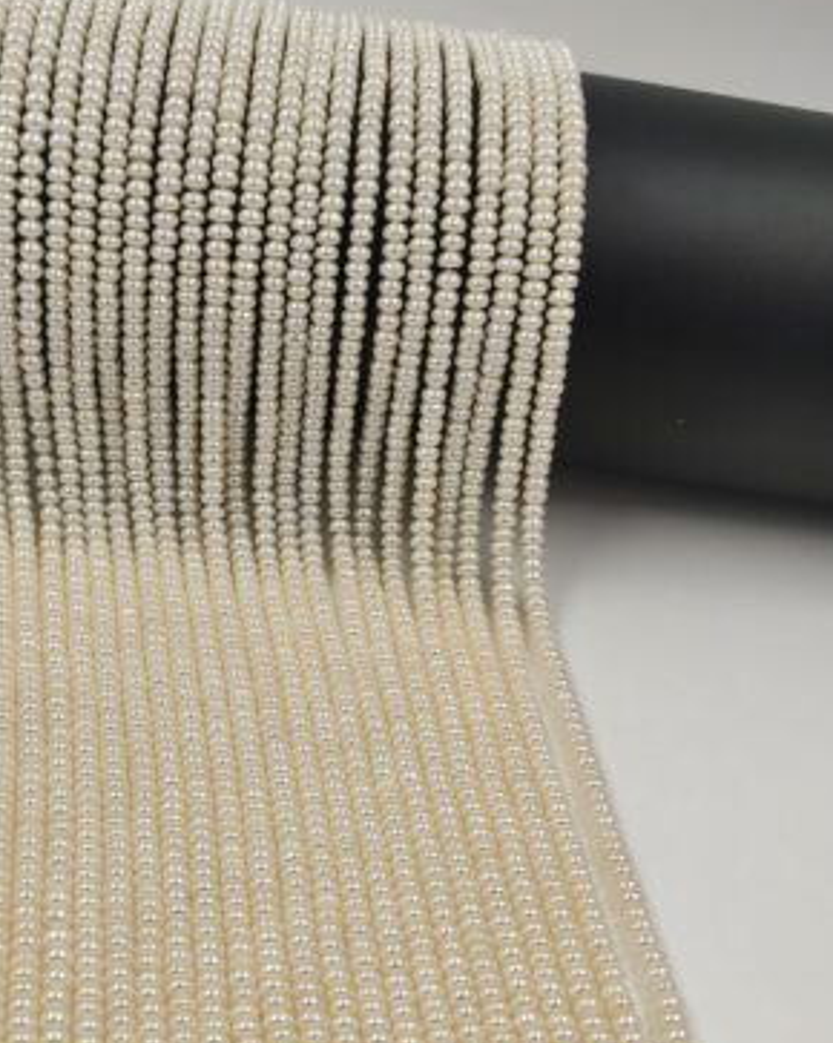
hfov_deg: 35.3
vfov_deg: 43.0
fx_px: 1295
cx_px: 276
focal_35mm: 42
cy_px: 730
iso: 112
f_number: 1.75
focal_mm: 4.77
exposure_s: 1/270
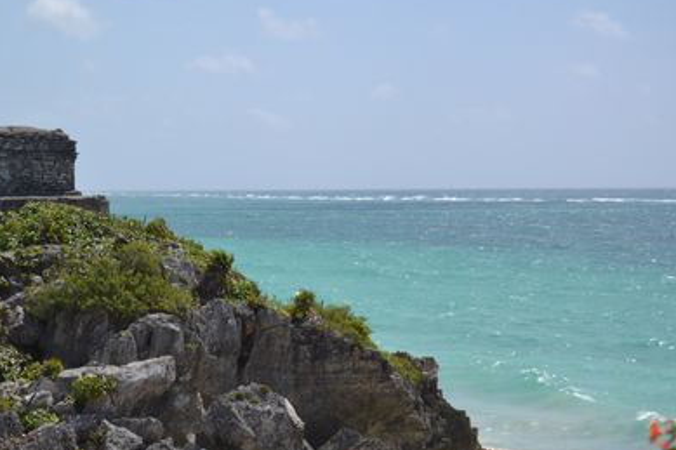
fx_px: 2039
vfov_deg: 12.6
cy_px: 244
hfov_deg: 18.8
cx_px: 261
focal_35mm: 109
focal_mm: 55
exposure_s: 1/1600
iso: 400
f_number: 5.6
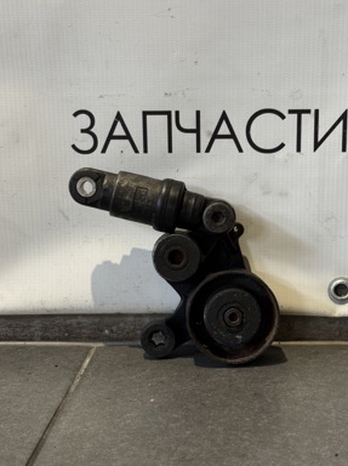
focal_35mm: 60
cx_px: 207
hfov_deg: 24.3
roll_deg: -0.4
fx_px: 806
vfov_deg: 32.2
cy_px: 254
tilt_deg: -11.3
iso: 100
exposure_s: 1/50
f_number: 1.78
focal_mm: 6.76
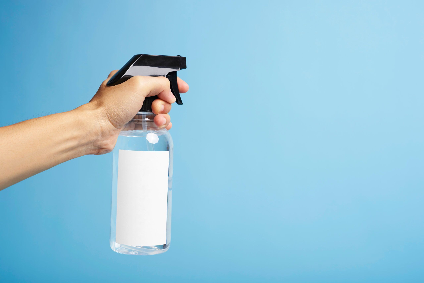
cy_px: 142
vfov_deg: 22.6
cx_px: 212
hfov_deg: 33.4
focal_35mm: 60
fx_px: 707
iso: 100
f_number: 8
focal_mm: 60
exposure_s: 1/160
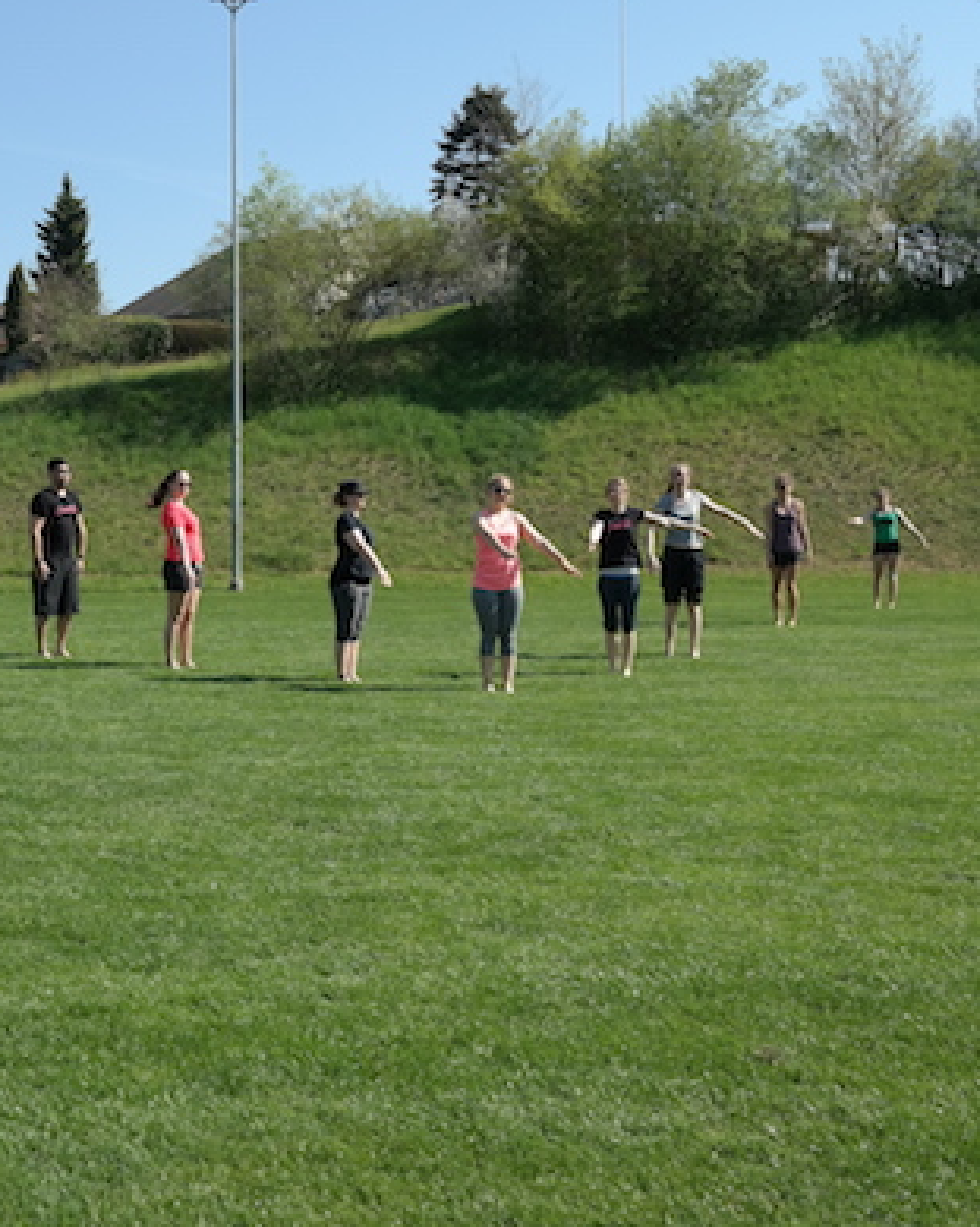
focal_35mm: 51
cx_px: 243
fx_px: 1850
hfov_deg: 29.2
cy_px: 604
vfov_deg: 36.7
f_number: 6.3
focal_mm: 22
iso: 100
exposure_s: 1/250
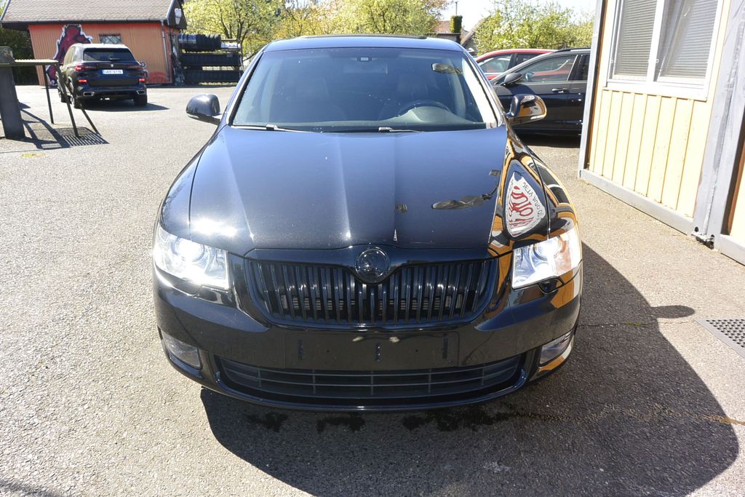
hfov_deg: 67.4
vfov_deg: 47.9
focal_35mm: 27
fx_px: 559
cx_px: 372
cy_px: 248
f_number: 5.6
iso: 160
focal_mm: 10
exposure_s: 1/250
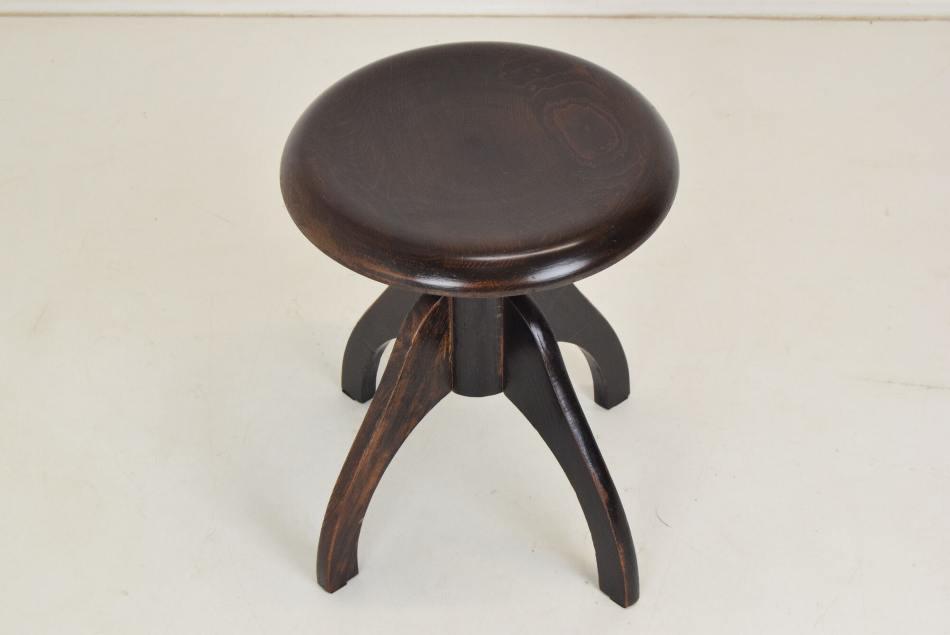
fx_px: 1901
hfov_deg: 28.1
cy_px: 318
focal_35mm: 72
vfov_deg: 19.0
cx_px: 475
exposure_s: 1/100
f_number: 11
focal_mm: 48
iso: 1600
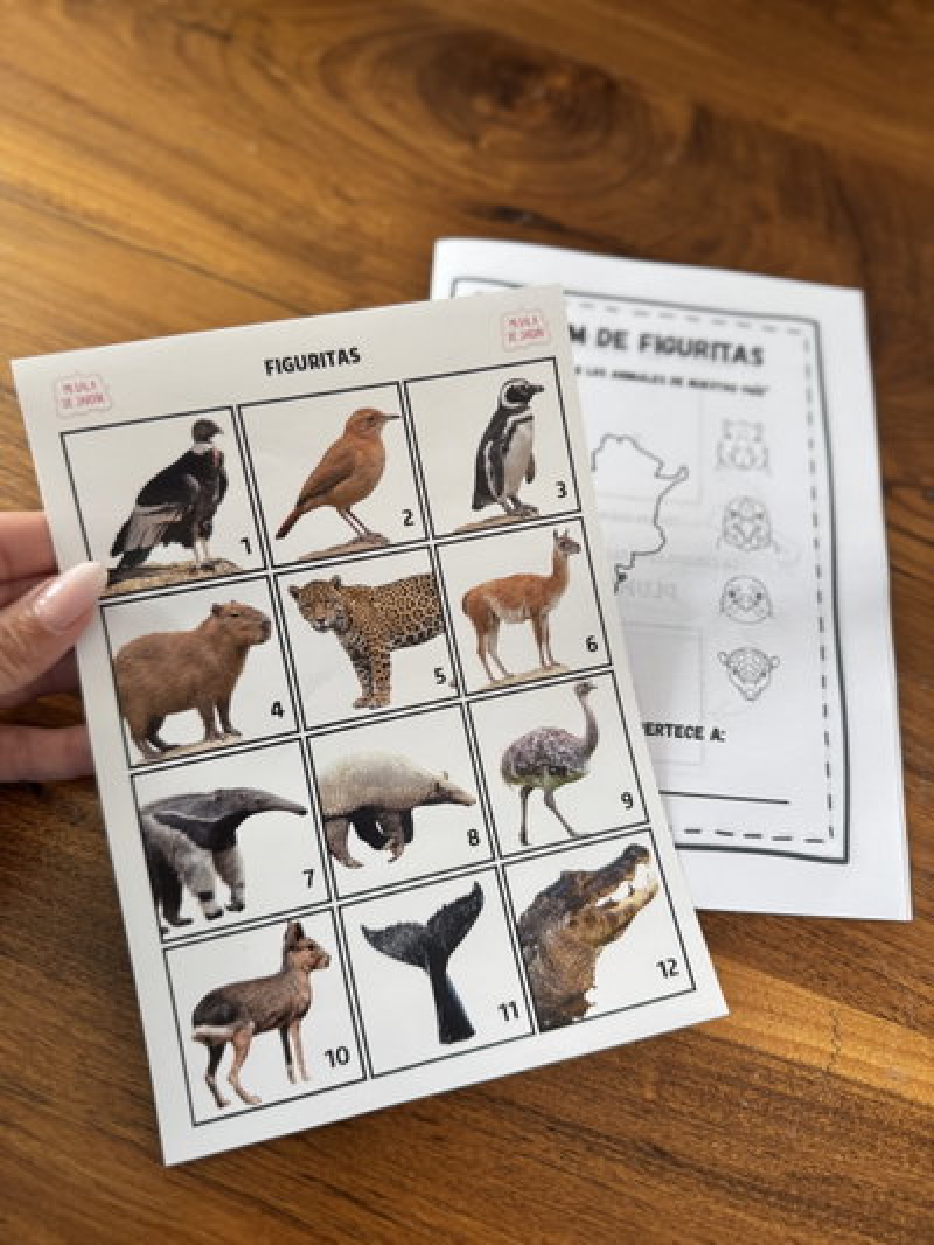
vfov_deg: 71.6
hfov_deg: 56.8
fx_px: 863
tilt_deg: -72.1
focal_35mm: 24
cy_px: 622
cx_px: 467
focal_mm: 6.76
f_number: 1.78
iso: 100
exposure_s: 1/121
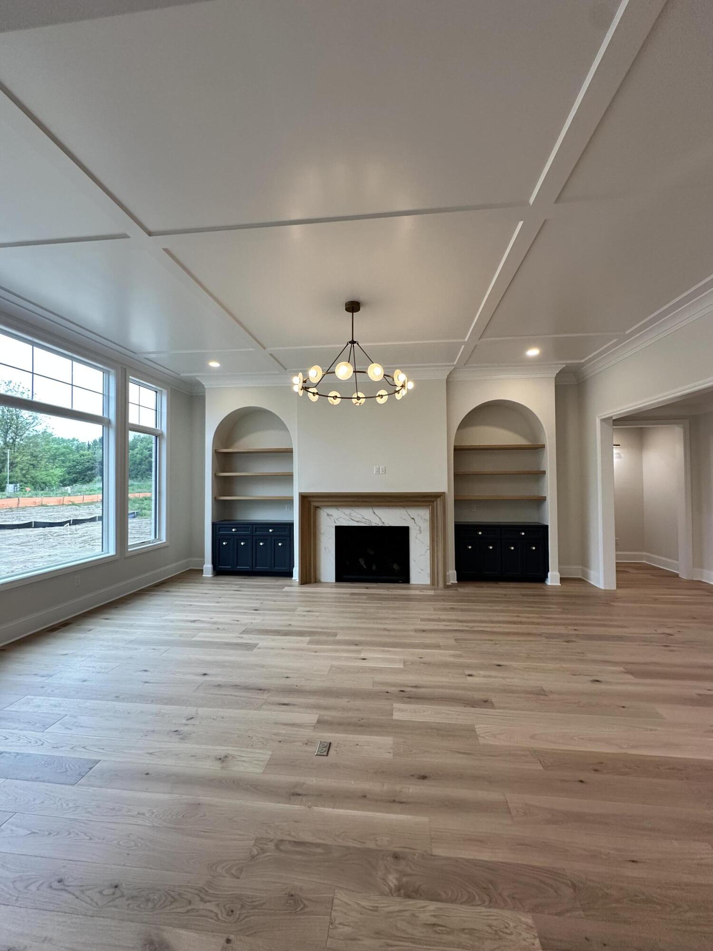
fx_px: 384
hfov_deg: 85.7
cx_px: 356
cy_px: 476
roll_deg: -0.8
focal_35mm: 14
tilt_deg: +1.6
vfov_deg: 102.1
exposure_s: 1/120
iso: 200
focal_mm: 2.22
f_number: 2.2
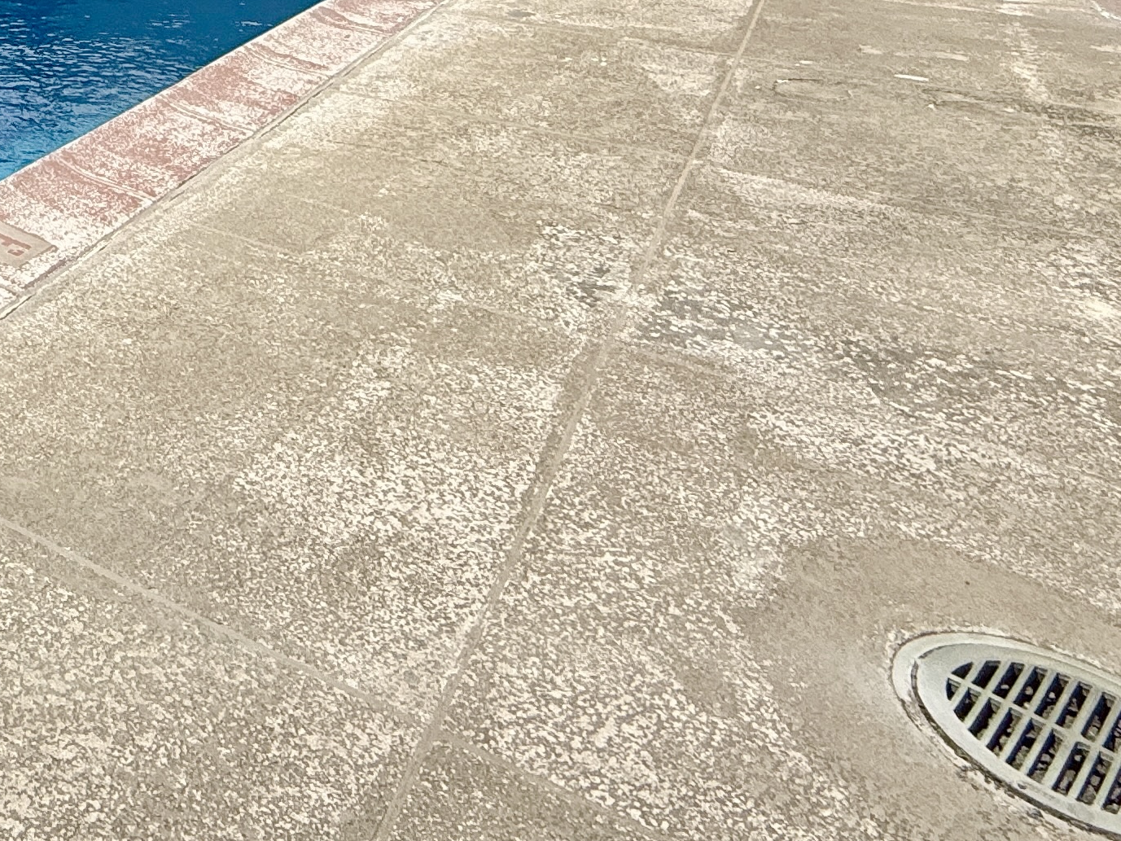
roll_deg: +0.8
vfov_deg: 27.8
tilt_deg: +0.5
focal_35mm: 41
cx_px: -142
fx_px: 1328
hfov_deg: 37.5
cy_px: -306
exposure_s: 1/1745
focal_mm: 2.22
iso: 50
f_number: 2.2
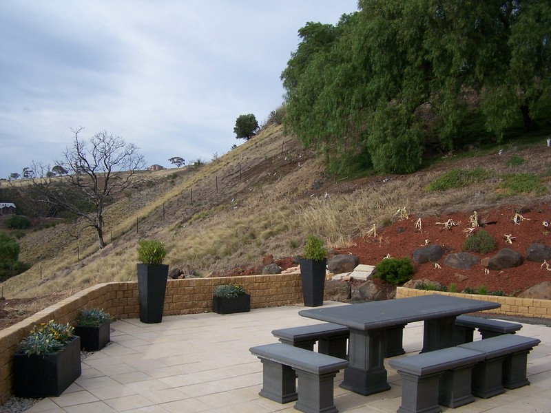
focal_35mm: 38
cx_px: 276
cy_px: 206
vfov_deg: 37.7
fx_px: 605
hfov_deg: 49.0
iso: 80
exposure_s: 1/800
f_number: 2.8
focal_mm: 6.3
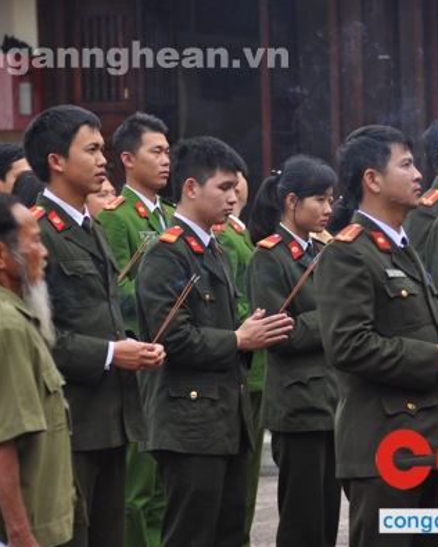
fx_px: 2771
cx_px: 319
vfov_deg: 11.3
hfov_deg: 9.0
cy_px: 274
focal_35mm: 171
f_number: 3.5
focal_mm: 80
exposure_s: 1/320
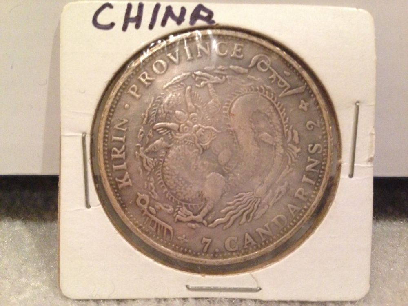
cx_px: 204
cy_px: 153
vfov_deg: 42.9
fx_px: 389
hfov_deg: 55.4
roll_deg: -1.2
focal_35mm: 33
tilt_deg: -29.7
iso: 400
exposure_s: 1/15
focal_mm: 4.12
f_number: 2.4
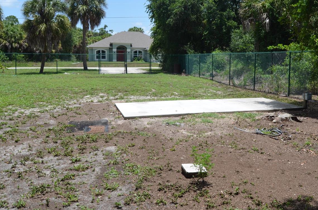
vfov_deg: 34.8
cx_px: 210
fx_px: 335
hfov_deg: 50.0
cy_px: 85
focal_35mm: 38
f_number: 8
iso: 110
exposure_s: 1/250
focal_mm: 18
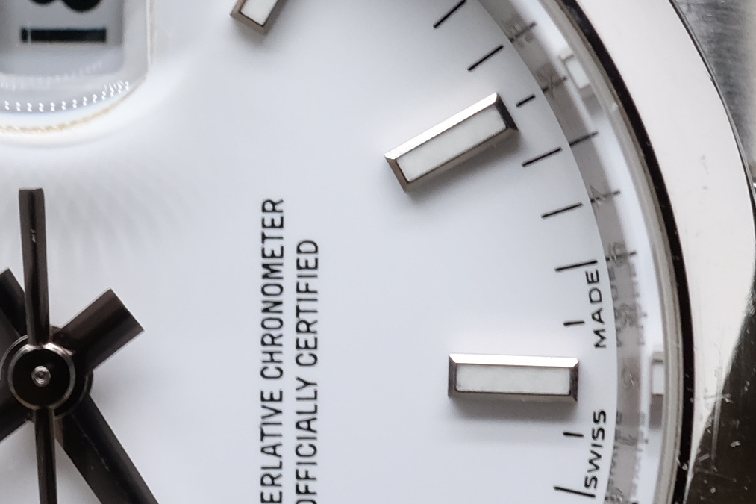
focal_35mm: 435
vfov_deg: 3.2
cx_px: 70
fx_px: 9133
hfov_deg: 4.7
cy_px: 331
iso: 640
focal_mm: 60
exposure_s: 1/60
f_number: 5.6
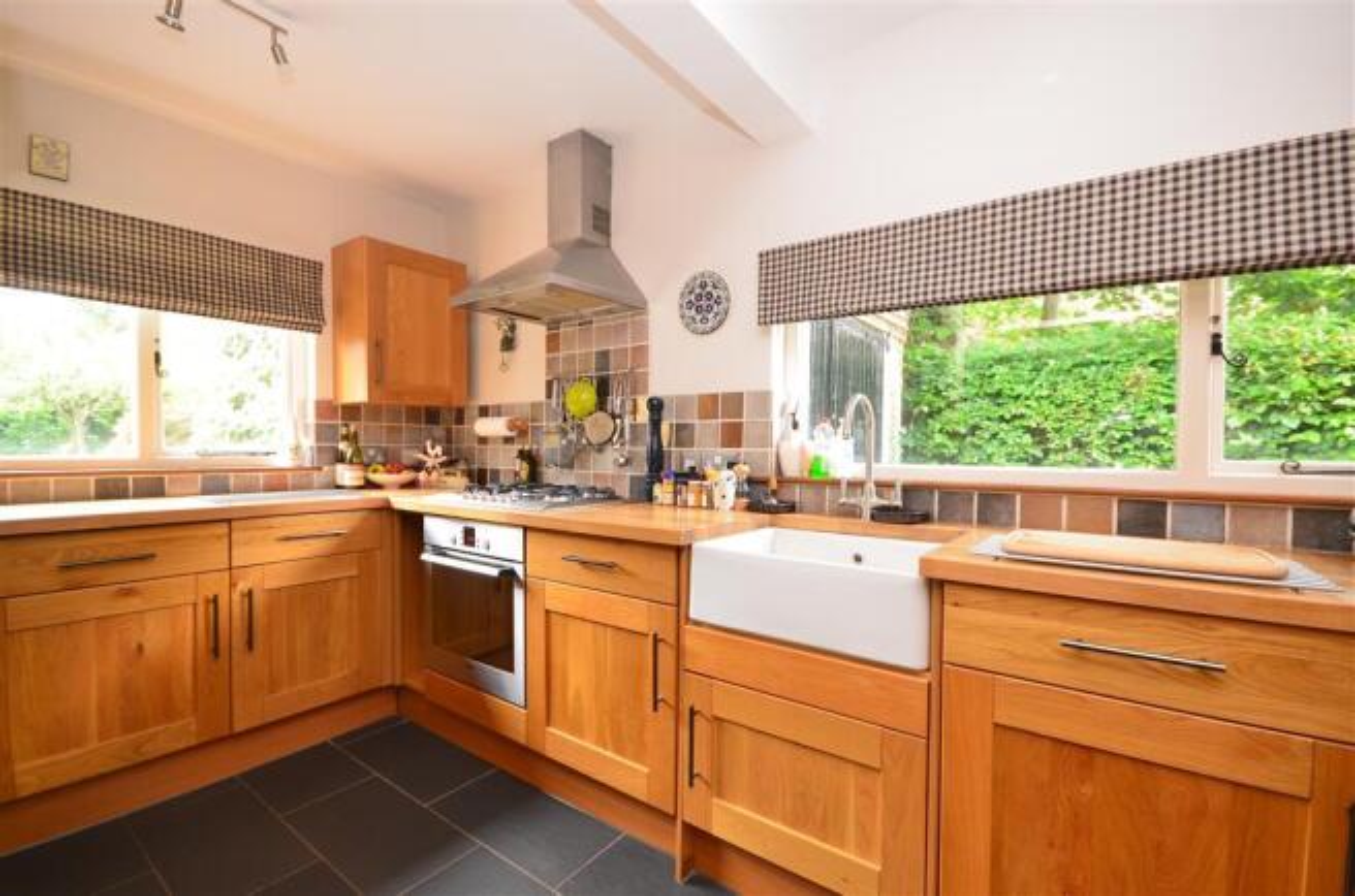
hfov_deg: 100.5
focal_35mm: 15
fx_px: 563
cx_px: 678
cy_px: 448
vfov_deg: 77.0
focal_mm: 10
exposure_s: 1/3
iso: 400
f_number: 7.1
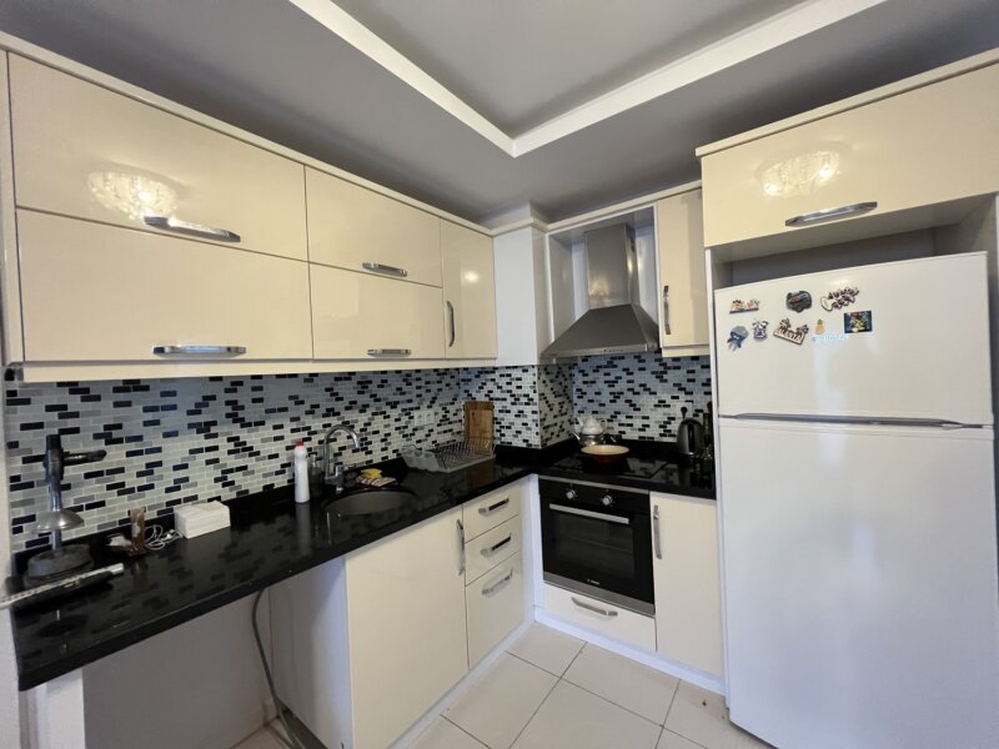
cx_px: 500
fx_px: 375
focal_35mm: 13
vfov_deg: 89.9
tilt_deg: -1.4
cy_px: 374
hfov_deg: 106.2
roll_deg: +2.2
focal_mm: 1.57
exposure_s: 1/50
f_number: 1.8
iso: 500
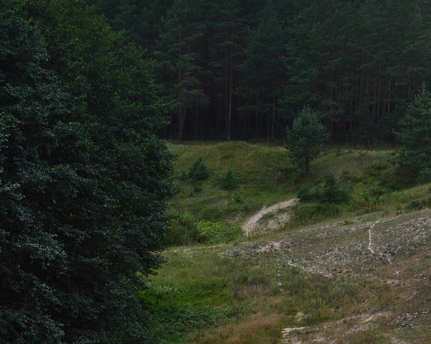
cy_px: 104
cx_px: 361
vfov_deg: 16.8
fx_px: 1160
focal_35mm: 91
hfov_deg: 20.7
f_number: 8
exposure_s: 1/80
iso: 400
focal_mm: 26
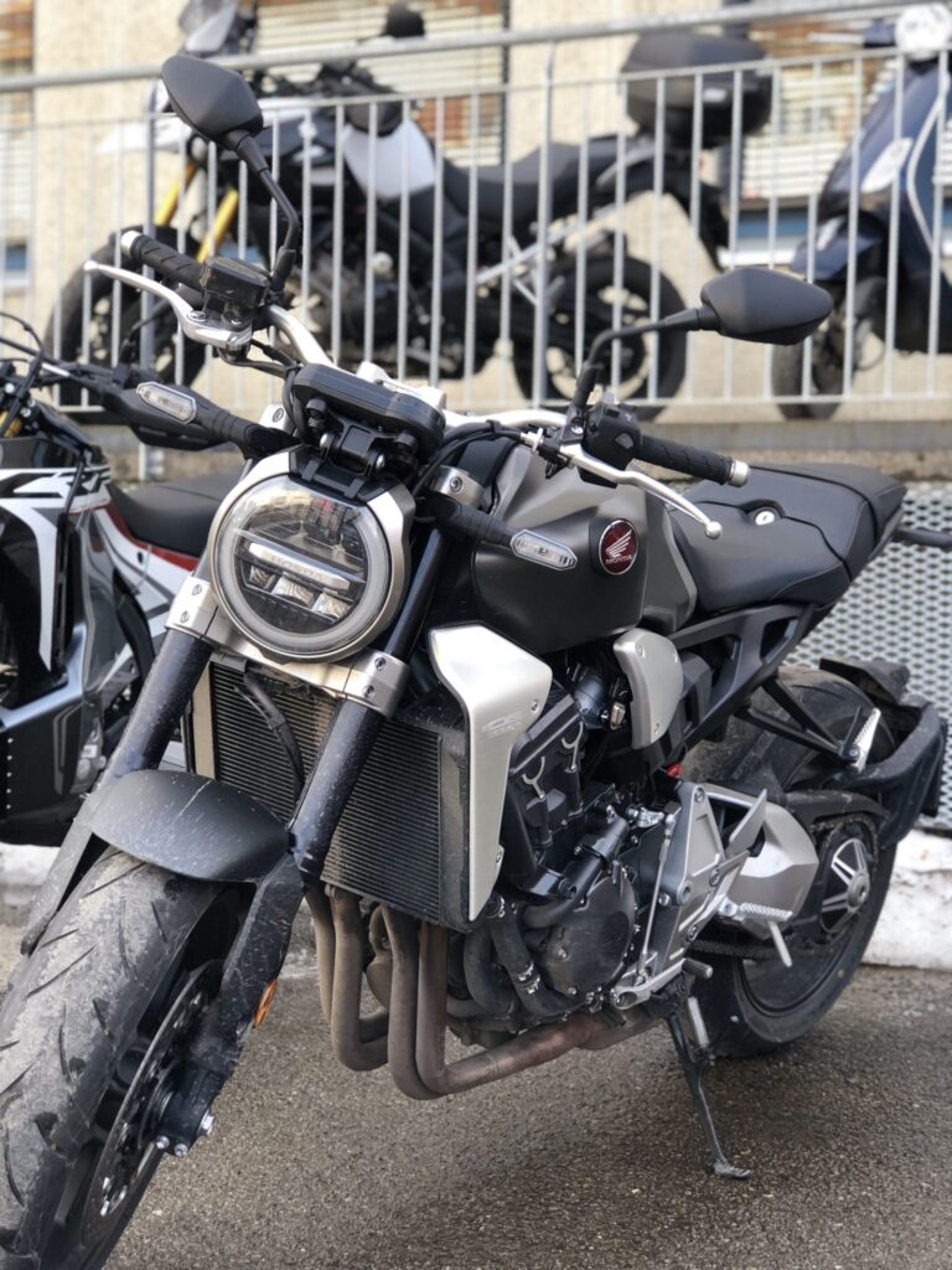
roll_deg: -0.7
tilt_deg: -2.4
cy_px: 635
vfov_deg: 33.8
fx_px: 2090
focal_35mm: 57
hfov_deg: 25.7
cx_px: 476
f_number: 2.8
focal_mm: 6.6
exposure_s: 1/100
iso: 40
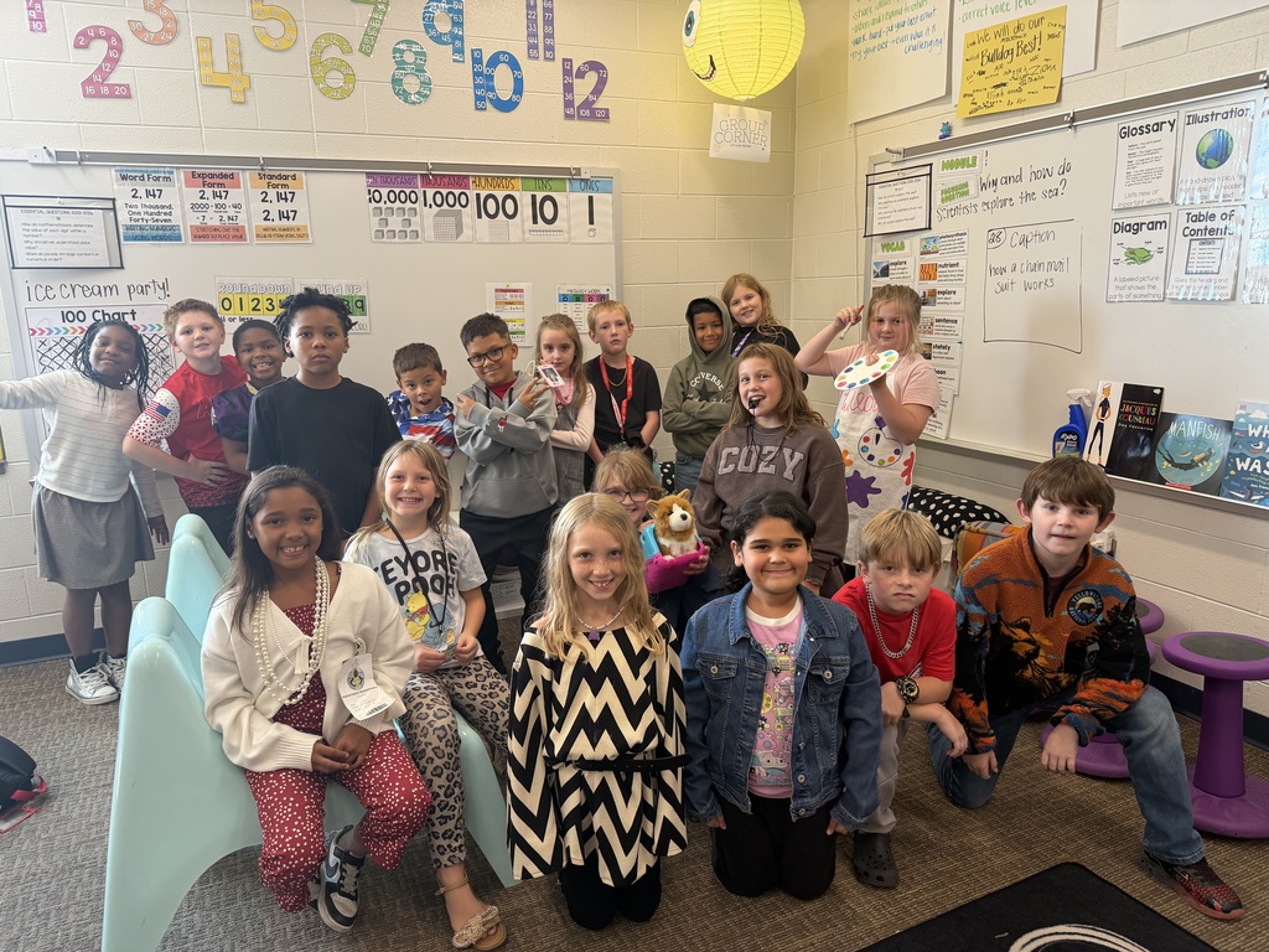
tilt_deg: -12.9
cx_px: 634
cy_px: 476
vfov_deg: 56.8
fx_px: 880
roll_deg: +1.2
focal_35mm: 24
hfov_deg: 71.6
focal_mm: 6.76
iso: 200
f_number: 1.78
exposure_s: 1/100
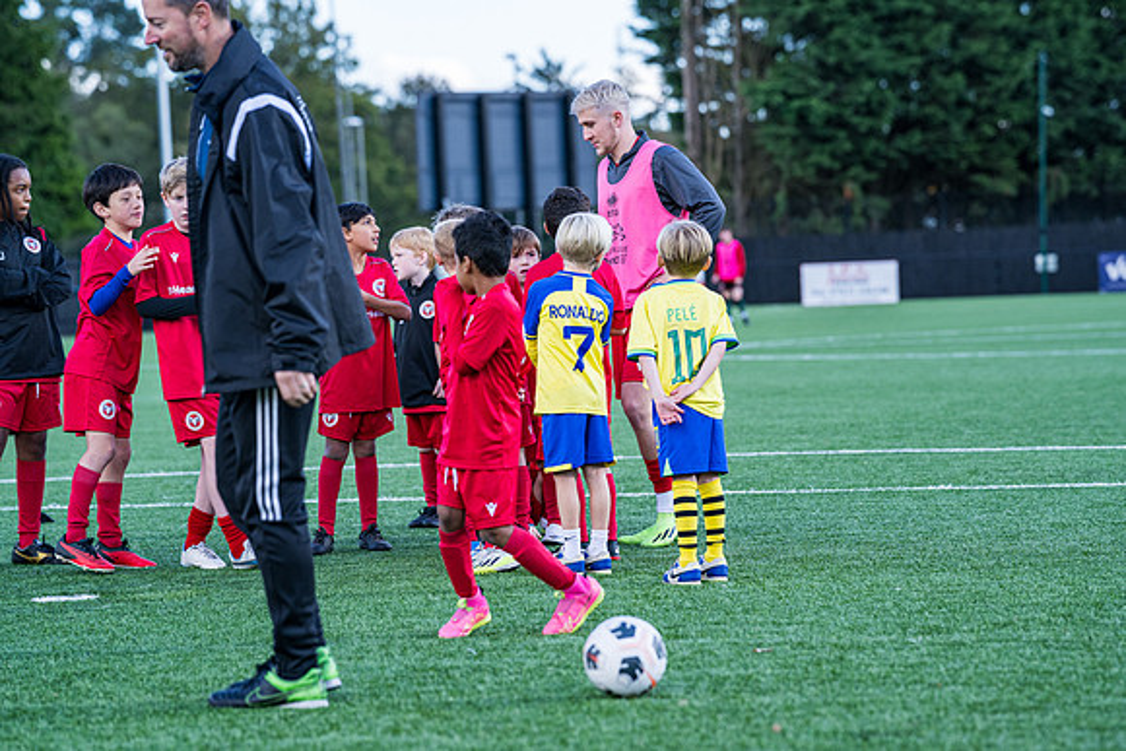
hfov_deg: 14.7
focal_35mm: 139
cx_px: 546
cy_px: 376
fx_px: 4353
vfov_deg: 9.9
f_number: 4
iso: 400
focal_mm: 135
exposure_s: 1/800
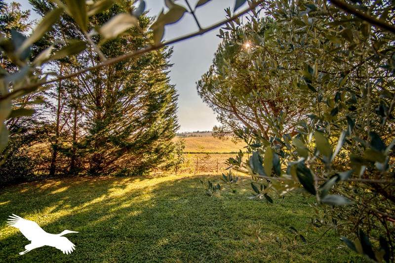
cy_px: 132
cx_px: 198
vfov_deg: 77.3
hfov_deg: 100.4
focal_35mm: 15
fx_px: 165
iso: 200
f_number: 4.5
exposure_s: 1/1000
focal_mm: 10
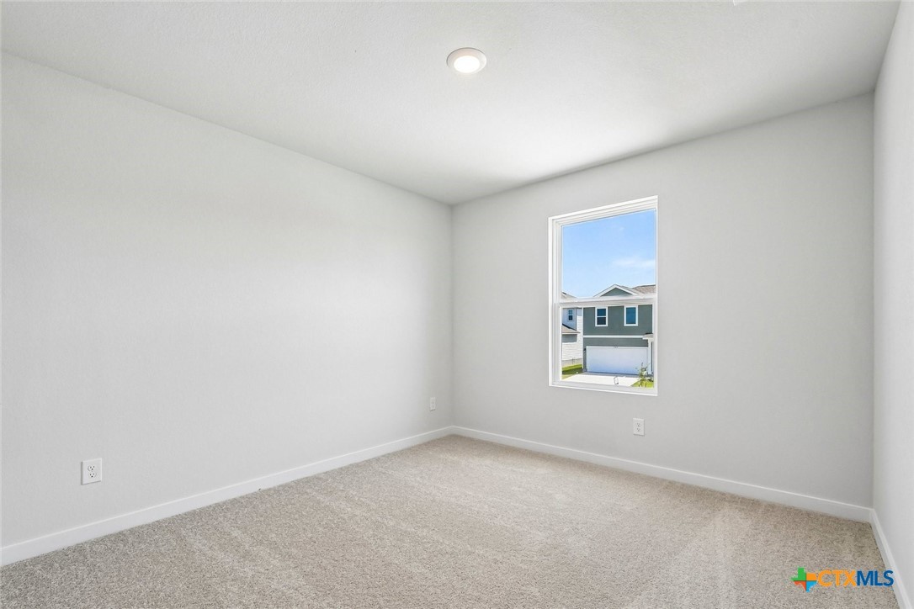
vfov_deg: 77.3
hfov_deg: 100.4
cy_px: 304
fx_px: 381
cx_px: 457
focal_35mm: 15
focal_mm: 10
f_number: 8
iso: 400
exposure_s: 1/160
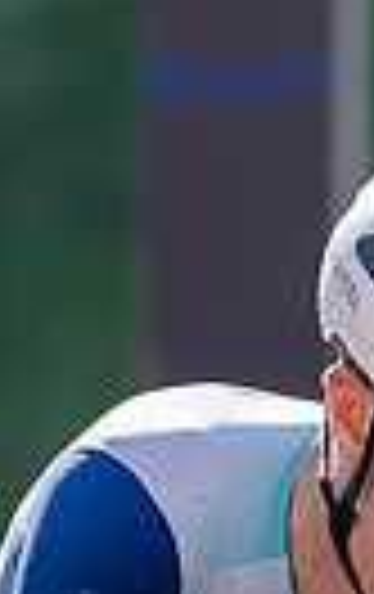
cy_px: 848
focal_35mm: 796
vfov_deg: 2.6
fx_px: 12925
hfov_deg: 1.7
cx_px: 649
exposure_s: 1/1000
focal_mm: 178
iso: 200
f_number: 3.5
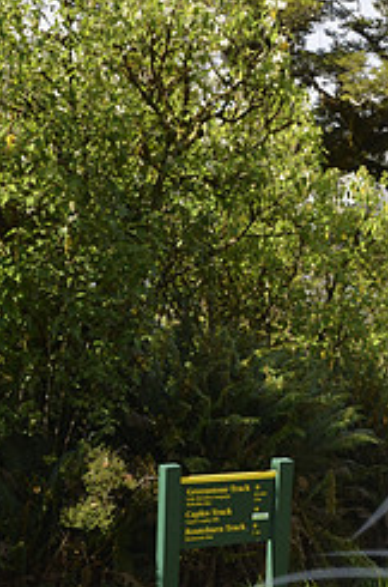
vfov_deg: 30.3
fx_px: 1040
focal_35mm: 64
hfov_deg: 20.3
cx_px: 410
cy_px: 77
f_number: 5.6
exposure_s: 1/125
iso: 220
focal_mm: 18
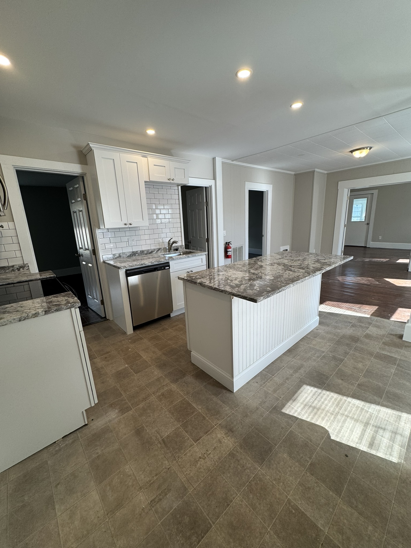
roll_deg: +3.0
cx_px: 206
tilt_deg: -14.2
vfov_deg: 102.1
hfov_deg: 85.7
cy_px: 274
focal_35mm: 14
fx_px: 222
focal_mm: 2.22
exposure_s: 1/120
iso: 64
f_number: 2.2
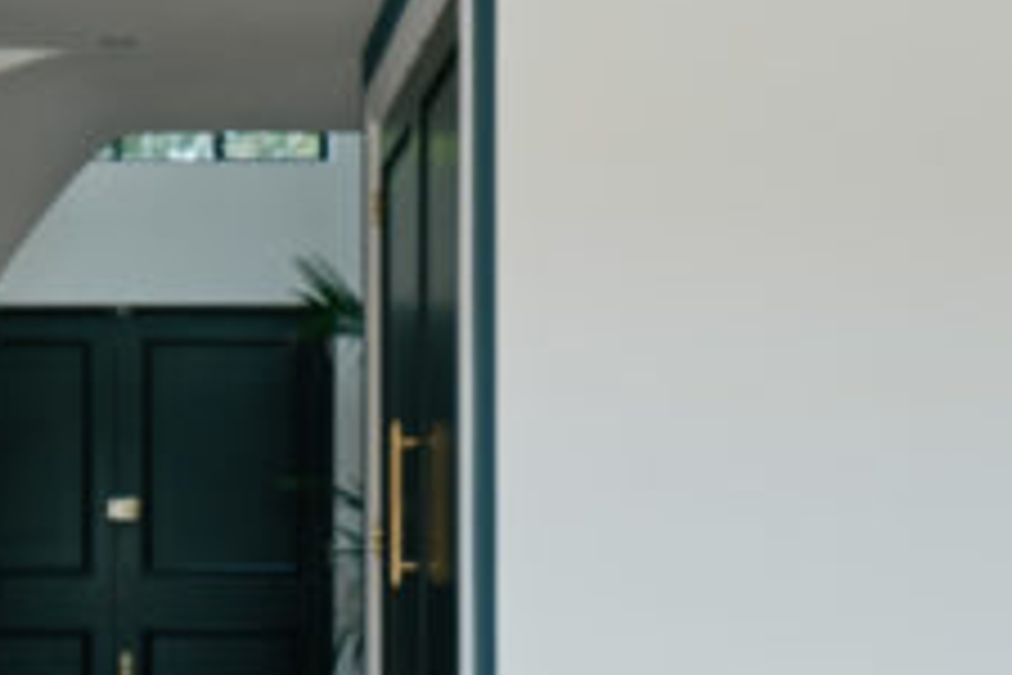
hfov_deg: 24.1
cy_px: 562
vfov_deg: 16.5
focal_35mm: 82
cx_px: 117
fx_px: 2305
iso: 160
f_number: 11
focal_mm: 16
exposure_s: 1/13
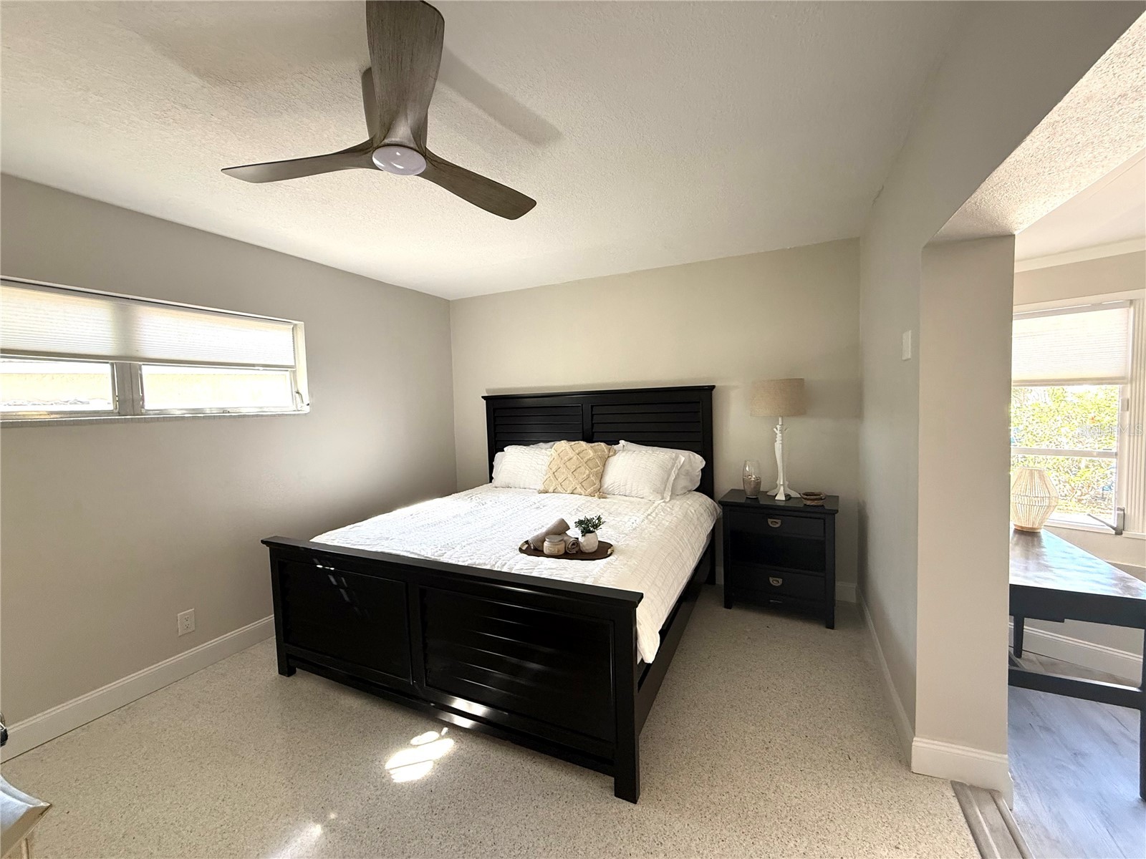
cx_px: 573
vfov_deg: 85.7
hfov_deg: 102.1
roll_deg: +1.6
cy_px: 430
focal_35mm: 14
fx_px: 463
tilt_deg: -3.0
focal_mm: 2.22
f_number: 2.2
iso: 250
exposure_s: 1/99
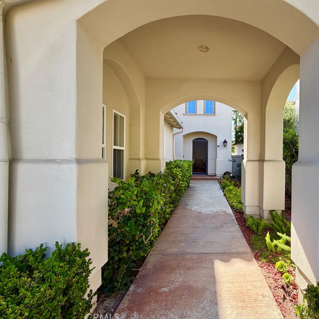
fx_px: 177
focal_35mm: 17
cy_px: 159
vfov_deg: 84.0
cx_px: 212
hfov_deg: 81.3
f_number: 2.2
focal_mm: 2.22
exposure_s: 1/306
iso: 50
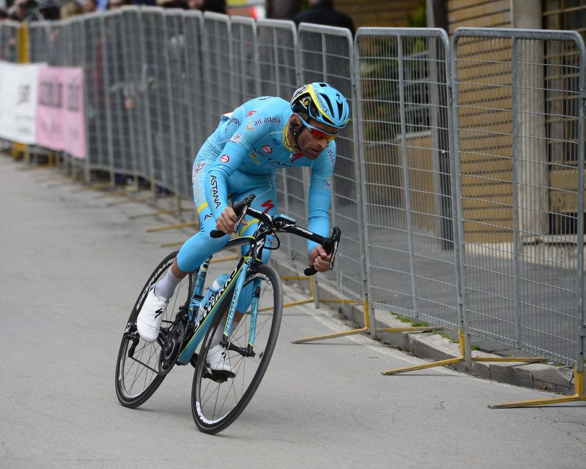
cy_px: 235
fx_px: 3937
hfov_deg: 8.5
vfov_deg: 6.8
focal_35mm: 227
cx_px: 252
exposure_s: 1/1000
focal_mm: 200
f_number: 5.6
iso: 800
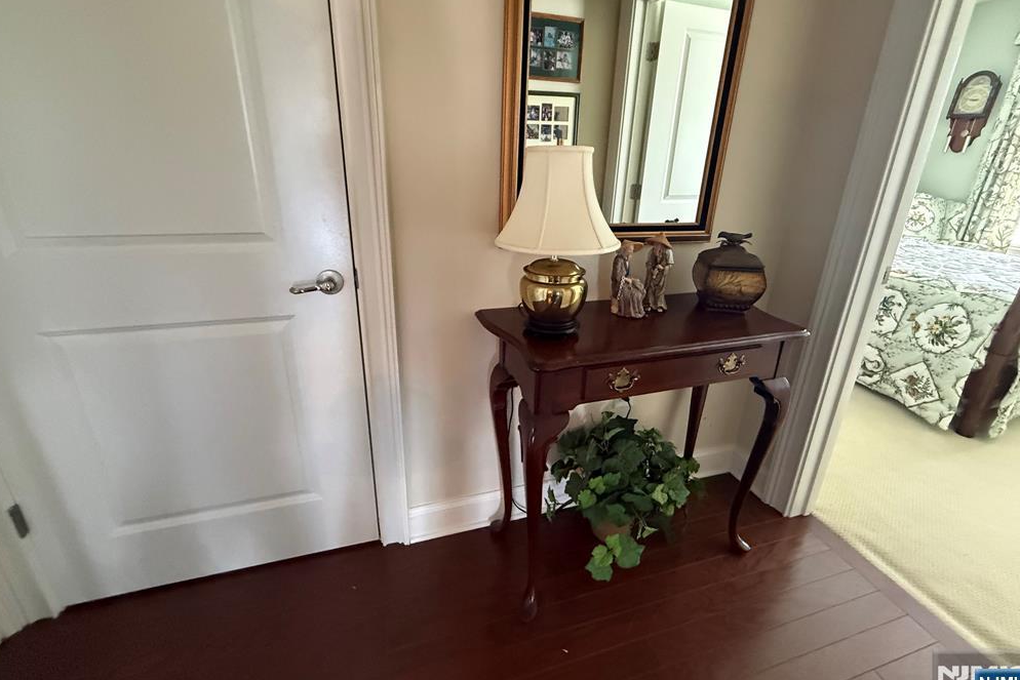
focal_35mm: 15
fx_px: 425
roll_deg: -2.4
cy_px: 304
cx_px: 511
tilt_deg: -18.7
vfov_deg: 77.1
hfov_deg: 100.4
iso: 1000
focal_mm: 2.22
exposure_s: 1/60
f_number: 2.2
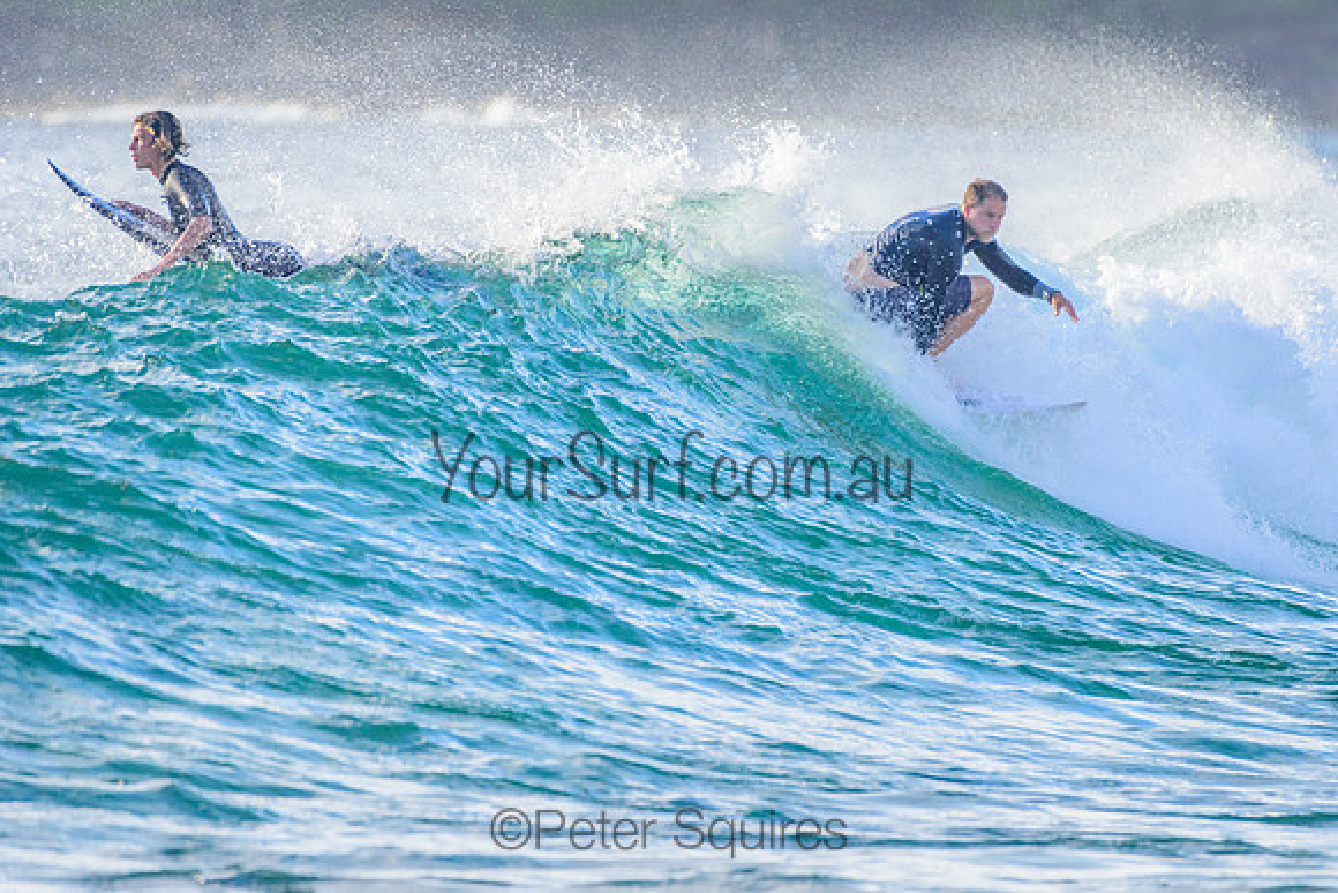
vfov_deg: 2.2
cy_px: 345
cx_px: 812
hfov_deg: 3.4
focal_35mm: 613
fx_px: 22792
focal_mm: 500
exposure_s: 1/2000
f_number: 5.6
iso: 400
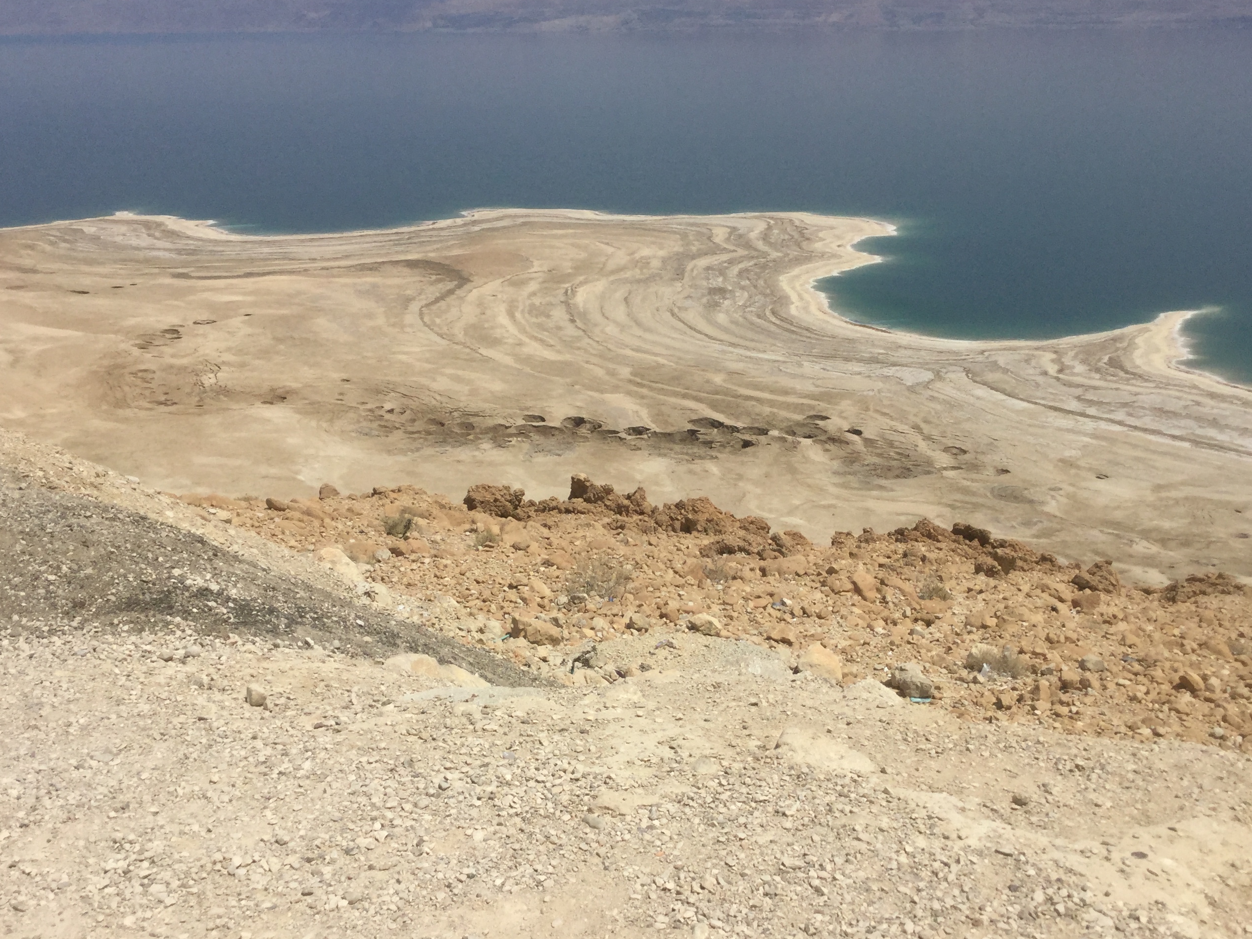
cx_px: 664
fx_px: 1447
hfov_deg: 46.8
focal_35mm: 40
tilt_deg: -21.2
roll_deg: +0.3
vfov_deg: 35.8
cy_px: 559
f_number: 2.4
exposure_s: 1/3704
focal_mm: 3.3
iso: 25
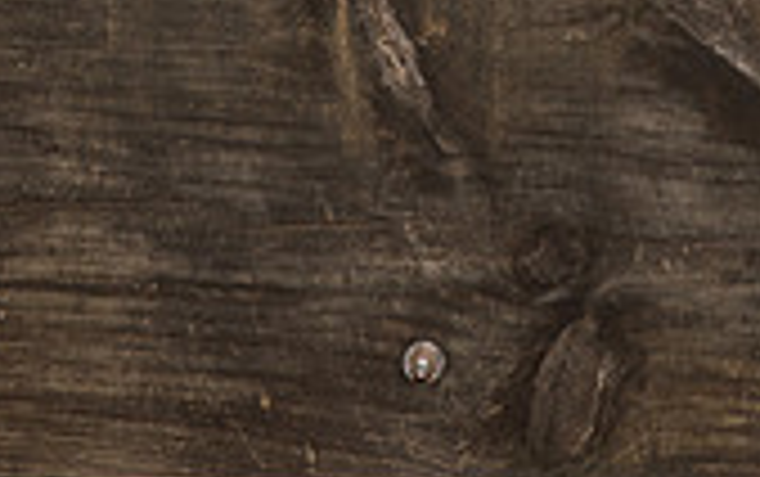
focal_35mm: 179
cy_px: -468
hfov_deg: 11.7
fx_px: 3711
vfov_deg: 7.1
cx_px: 504
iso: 250
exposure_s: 1/250
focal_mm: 66
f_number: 7.1
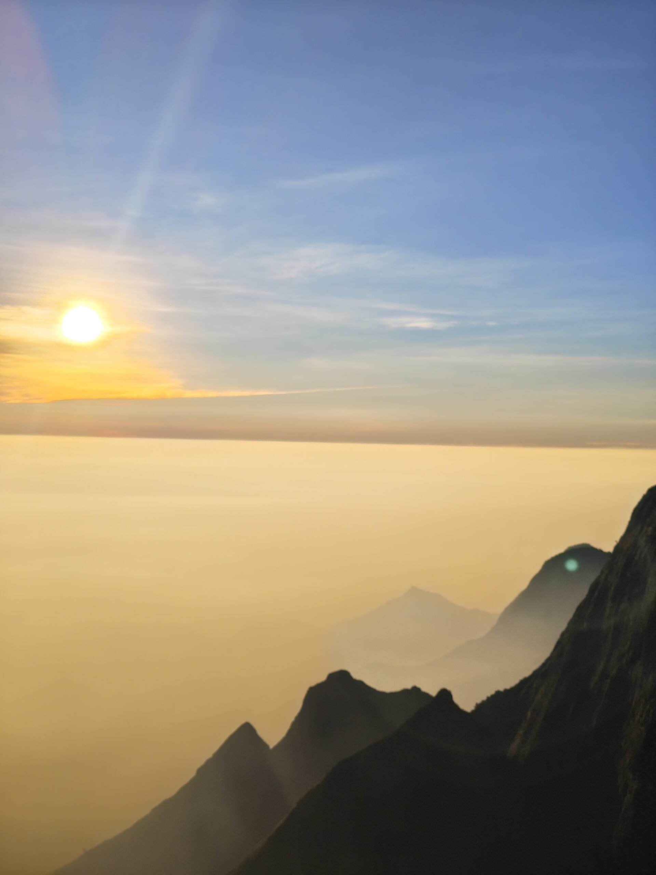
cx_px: 328
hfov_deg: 29.1
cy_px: 438
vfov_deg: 38.2
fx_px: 1263
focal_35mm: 50
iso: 133
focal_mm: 7.1
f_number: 2
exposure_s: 1/6389
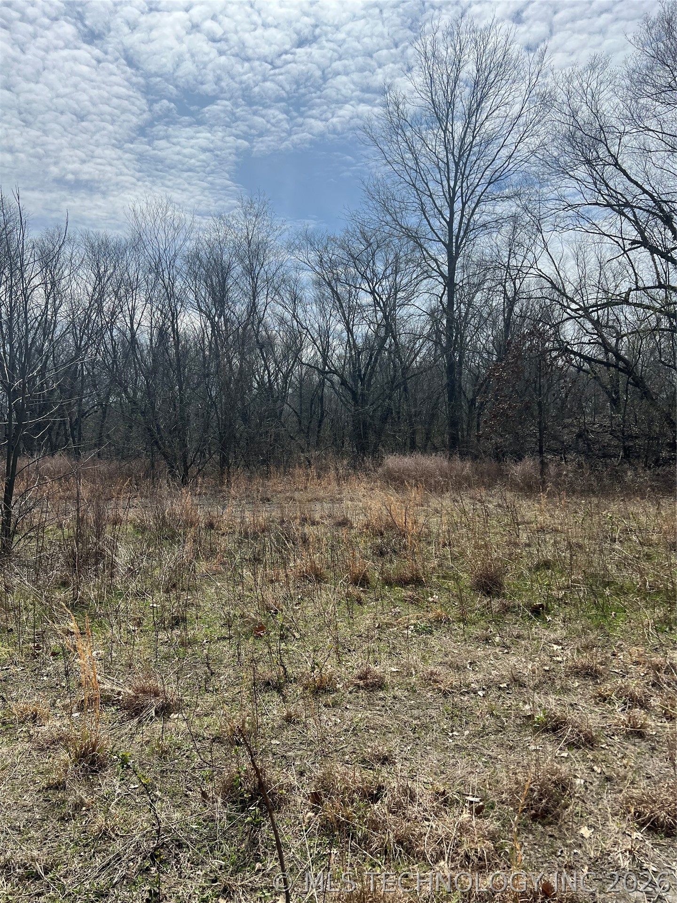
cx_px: 338
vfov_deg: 67.3
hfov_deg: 53.1
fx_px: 678
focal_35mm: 26
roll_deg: +2.3
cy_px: 452
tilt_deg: -0.8
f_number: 1.5
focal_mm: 5.7
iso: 50
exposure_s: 1/6993
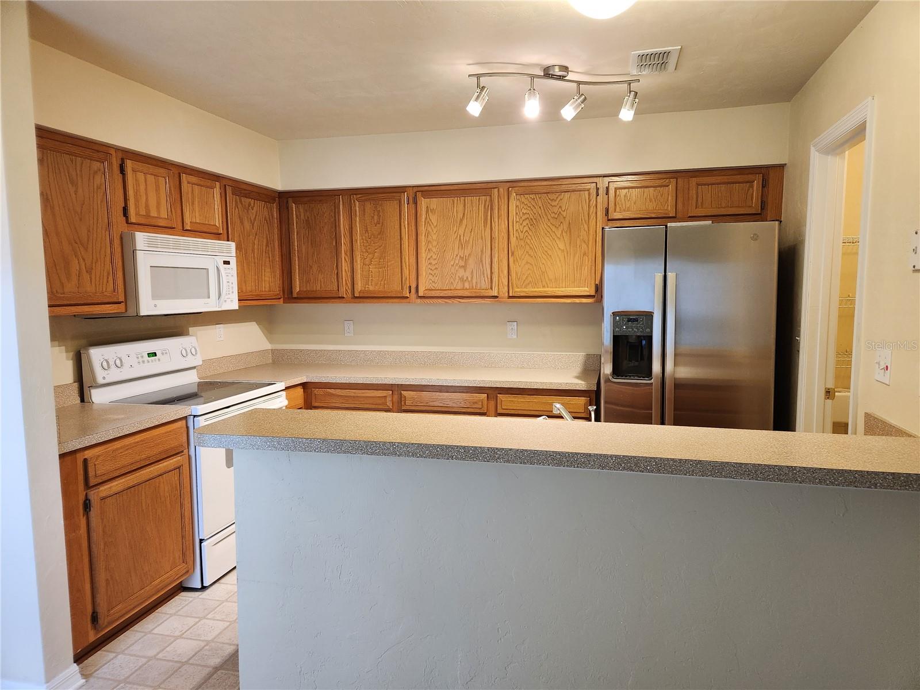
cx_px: 460
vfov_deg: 58.9
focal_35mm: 23
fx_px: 611
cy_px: 345
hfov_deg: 73.9
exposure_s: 1/120
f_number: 1.8
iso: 250
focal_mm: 5.4
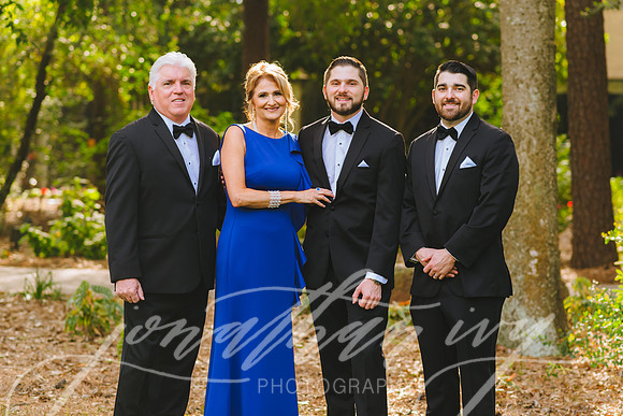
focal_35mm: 93
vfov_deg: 14.7
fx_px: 1613
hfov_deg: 21.9
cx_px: 314
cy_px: 192
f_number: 2.8
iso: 400
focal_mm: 85
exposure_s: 1/640
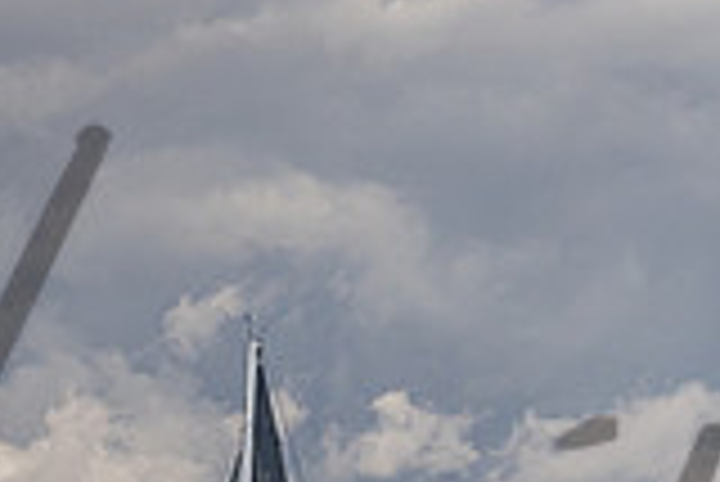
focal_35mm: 455
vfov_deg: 3.0
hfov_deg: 4.5
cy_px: 586
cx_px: 151
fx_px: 9108
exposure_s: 1/4000
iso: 400
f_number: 5.6
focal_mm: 100
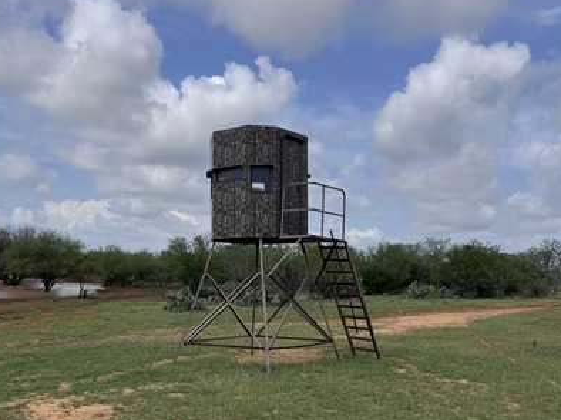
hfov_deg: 47.7
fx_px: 632
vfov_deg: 36.6
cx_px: 235
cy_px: 256
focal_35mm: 39
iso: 80
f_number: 1.78
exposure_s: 1/7937
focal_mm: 6.76
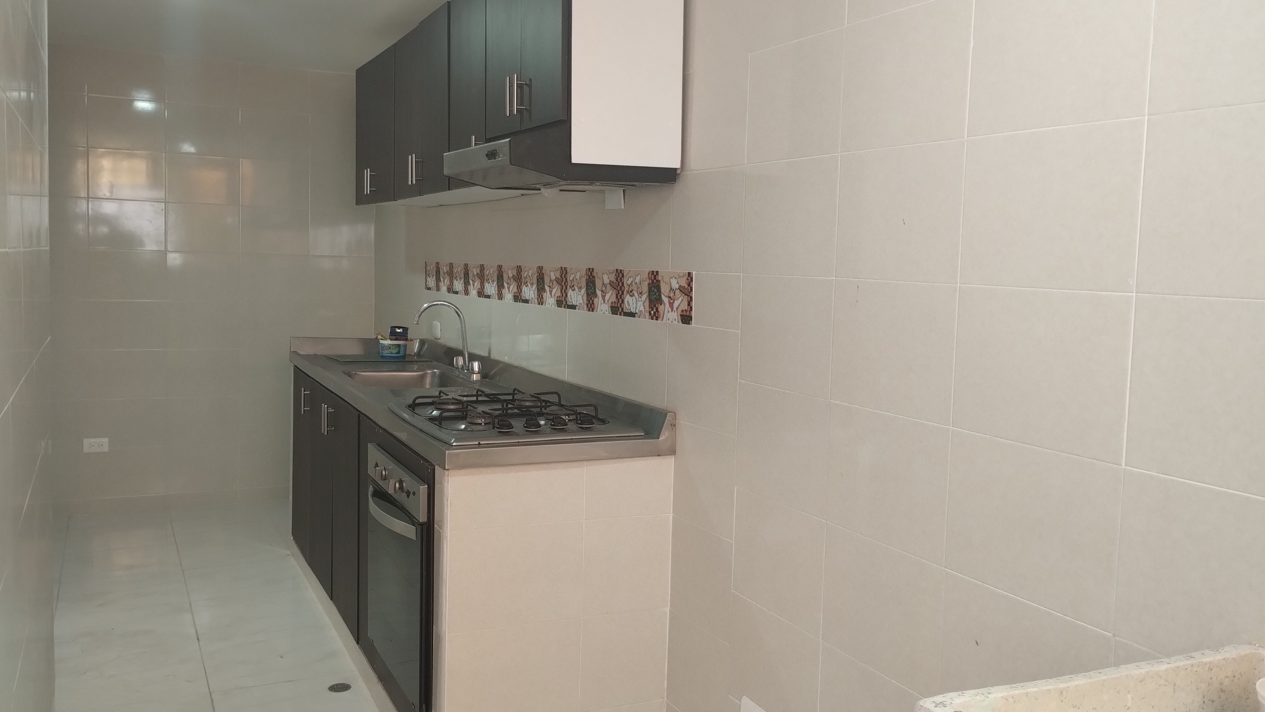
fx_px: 1040
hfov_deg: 62.6
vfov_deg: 37.8
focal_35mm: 31
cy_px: 334
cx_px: 634
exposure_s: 1/30
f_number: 1.8
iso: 553
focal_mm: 4.27
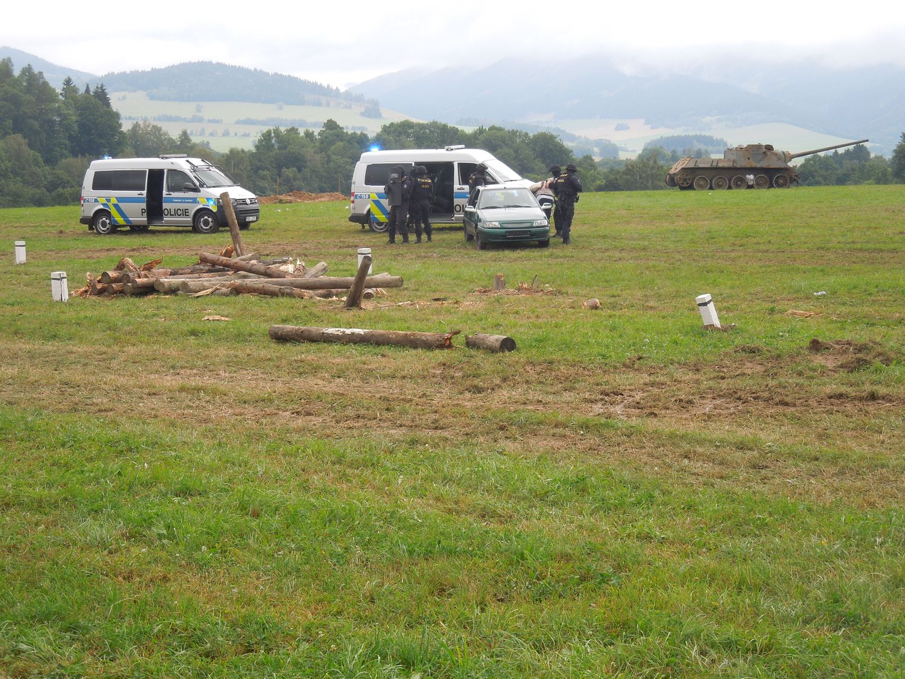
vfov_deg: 21.3
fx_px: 1804
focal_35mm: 69
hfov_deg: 28.2
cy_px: 340
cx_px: 452
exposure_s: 1/100
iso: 100
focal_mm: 12.5
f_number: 4.4
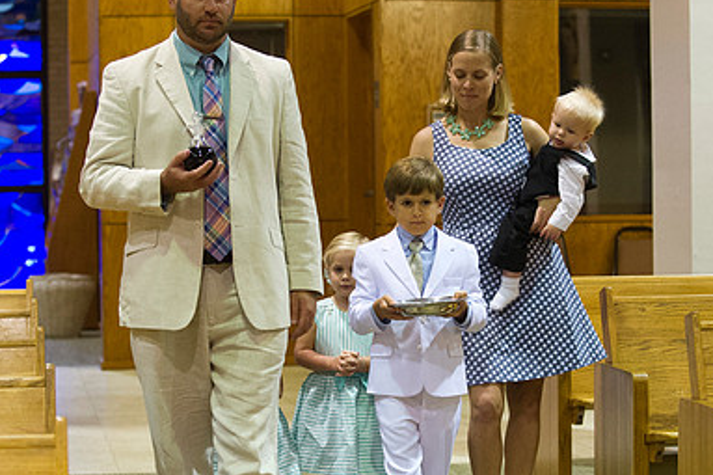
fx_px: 2098
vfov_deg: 12.9
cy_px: 274
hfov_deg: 19.3
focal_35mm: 106
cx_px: 372
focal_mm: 70
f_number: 2.8
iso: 5000
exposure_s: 1/160
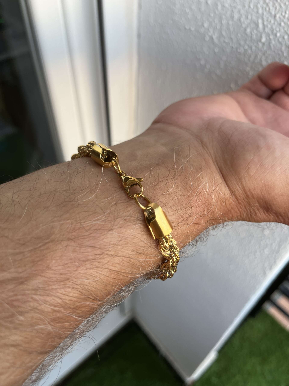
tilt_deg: -50.4
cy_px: 193
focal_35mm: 26
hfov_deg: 53.1
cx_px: 144
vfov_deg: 67.3
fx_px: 289
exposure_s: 1/121
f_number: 1.6
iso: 64
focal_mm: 5.1
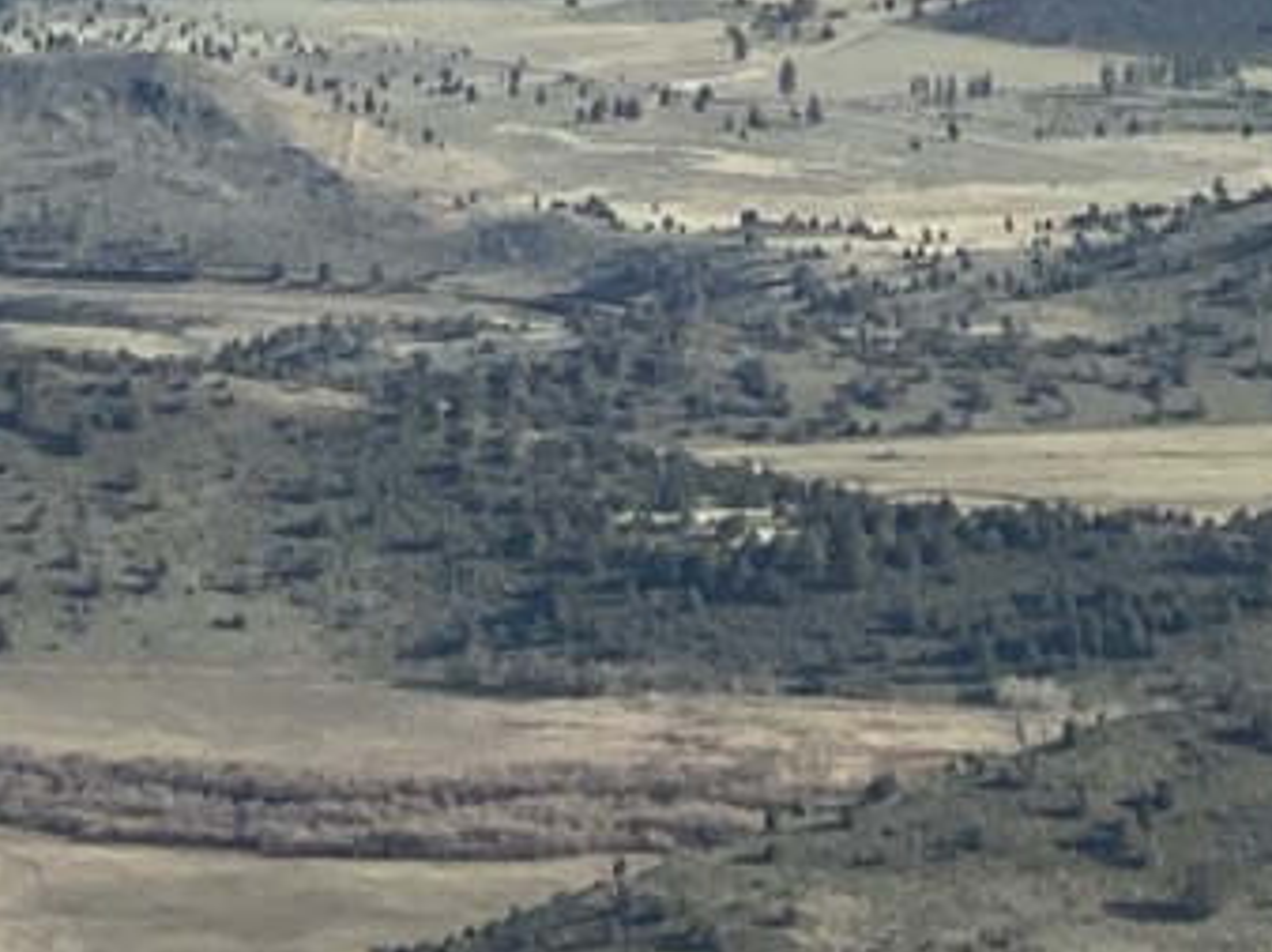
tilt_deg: -0.5
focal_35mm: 308
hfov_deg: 6.4
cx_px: 23
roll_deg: -2.2
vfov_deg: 4.8
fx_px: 11310
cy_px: -828
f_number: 2
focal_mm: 6
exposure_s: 1/1370
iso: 20
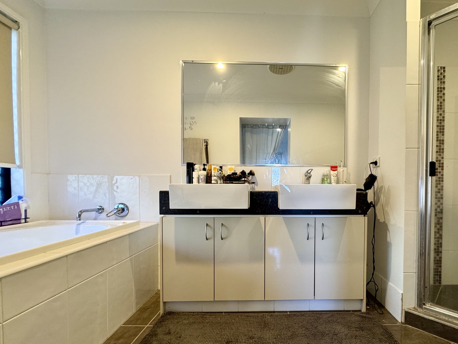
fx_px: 225
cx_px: 273
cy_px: 194
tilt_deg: -1.4
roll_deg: +0.3
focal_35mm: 17
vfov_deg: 74.4
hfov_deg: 90.0
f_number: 2.2
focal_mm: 2.22
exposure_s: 1/50
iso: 200
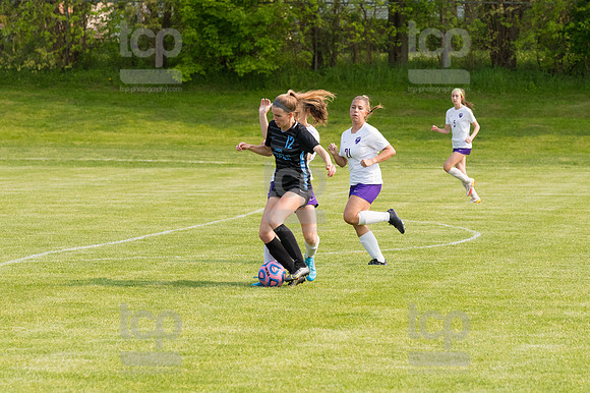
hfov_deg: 10.2
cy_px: 196
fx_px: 3309
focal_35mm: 202
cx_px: 295
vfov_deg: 6.8
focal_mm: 135
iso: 800
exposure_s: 1/2000
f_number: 5.6
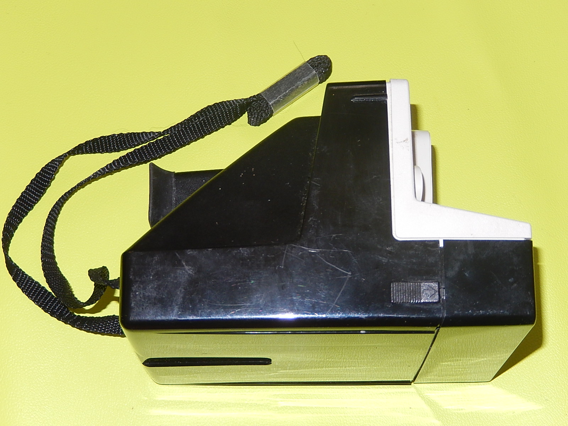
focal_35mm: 73
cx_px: 284
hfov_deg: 26.7
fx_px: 1198
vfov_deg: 20.2
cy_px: 213
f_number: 4.9
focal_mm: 13.1
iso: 200
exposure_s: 1/30
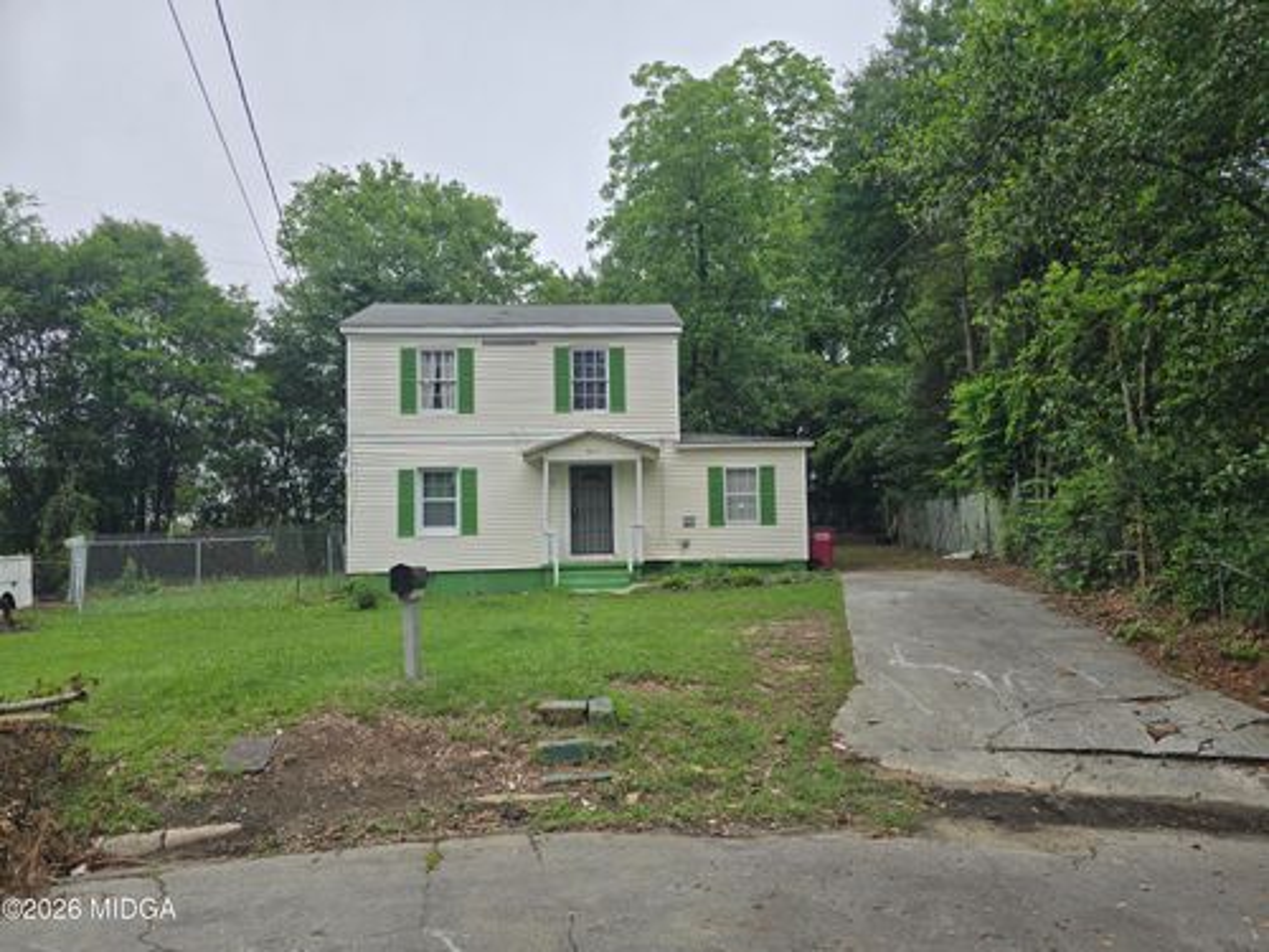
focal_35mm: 23
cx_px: 634
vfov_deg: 58.9
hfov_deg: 73.9
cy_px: 476
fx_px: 843
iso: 12
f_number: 1.7
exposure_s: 1/414
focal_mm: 6.3
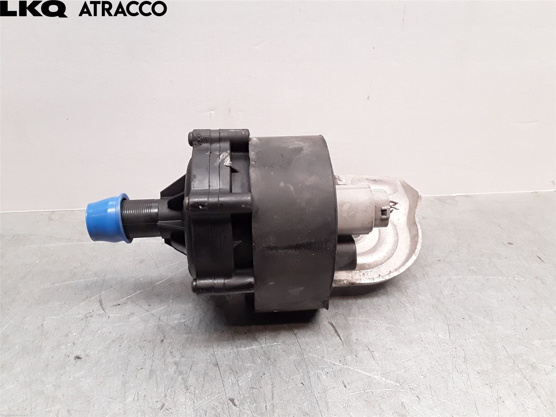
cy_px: 208
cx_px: 278
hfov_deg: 63.4
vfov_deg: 49.7
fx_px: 450
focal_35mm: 28
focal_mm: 2.91
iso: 100
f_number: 1.9
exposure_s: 1/100
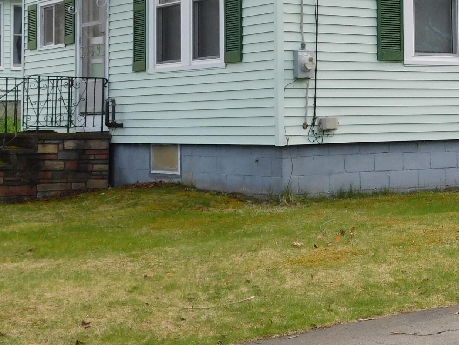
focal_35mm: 87
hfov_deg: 21.7
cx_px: 463
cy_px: 56
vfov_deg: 16.8
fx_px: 1154
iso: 125
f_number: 3.5
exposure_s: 1/400
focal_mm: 6.3
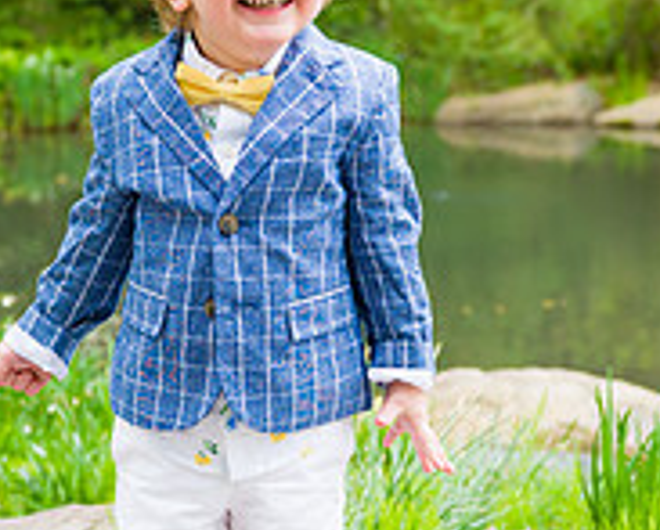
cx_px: 198
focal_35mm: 95
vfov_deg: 16.2
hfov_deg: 20.0
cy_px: 274
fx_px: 1859
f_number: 3.5
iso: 200
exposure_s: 1/320
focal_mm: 32
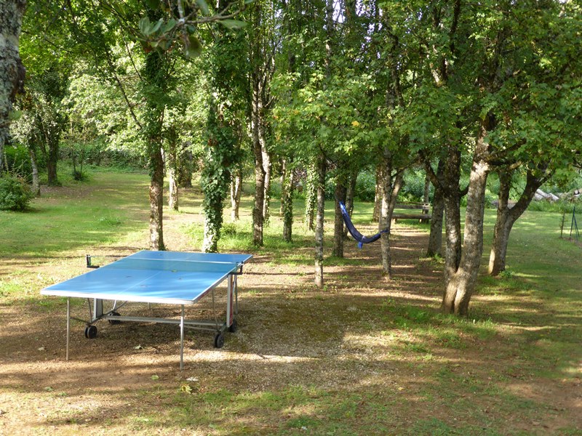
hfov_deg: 46.8
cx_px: 291
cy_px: 218
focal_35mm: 40
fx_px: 673
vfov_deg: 36.0
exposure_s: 1/80
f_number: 3.9
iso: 100
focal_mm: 6.9
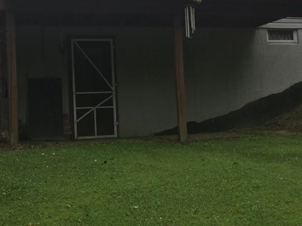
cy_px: 66
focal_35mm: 84
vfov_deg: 17.5
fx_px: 732
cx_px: 152
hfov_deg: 23.3
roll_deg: +2.8
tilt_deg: +8.7
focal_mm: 4.15
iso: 32
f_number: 2.2
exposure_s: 1/824
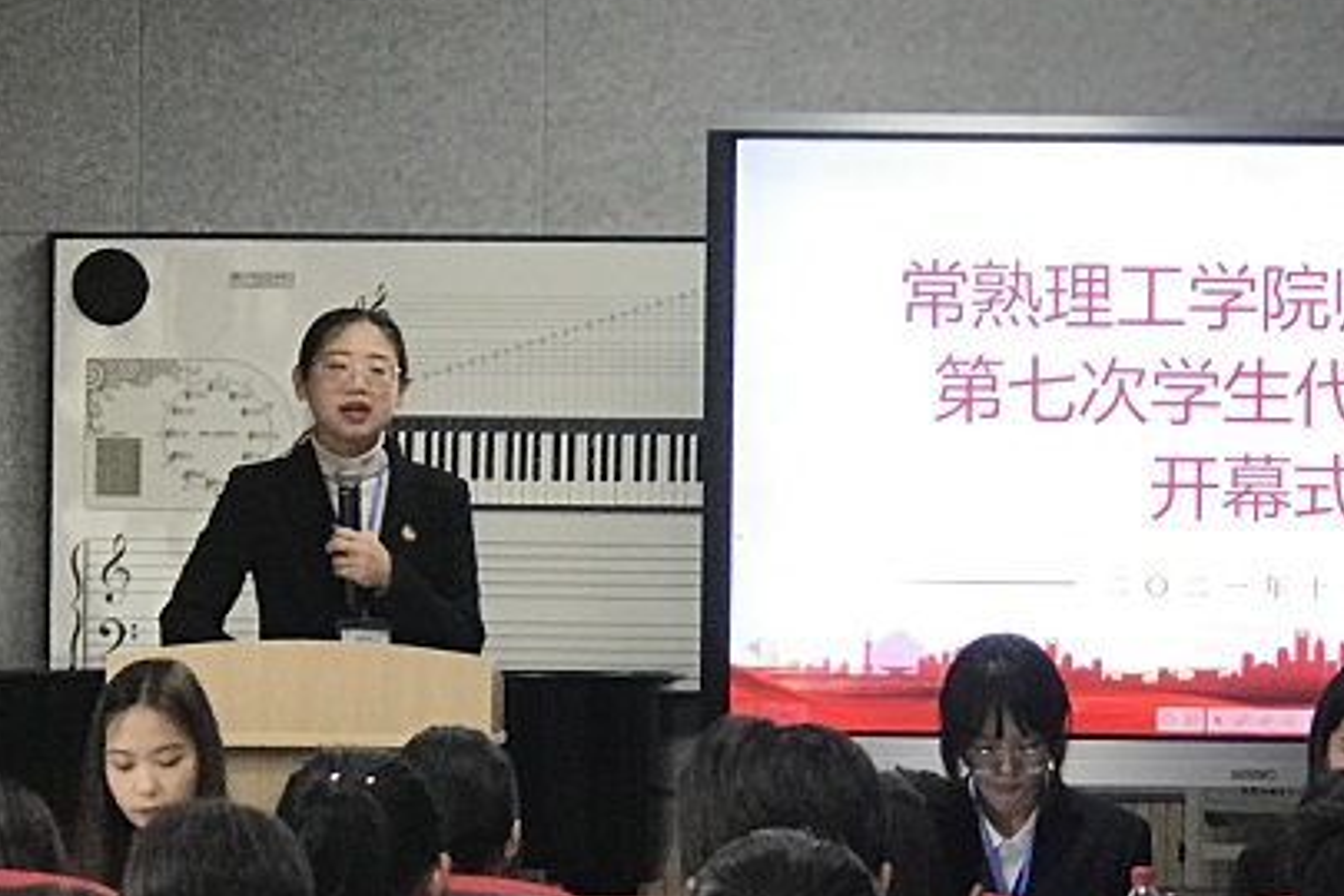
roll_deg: -0.9
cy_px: 465
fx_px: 4368
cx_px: 823
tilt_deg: -0.7
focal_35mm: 117
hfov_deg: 17.5
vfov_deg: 11.7
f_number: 2.8
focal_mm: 6.6
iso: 100
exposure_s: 1/50
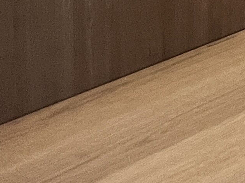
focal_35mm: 83
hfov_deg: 16.0
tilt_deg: +0.3
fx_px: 587
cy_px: -351
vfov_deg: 11.4
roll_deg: +0.8
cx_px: 537
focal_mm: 1.57
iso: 250
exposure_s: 1/50
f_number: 1.8
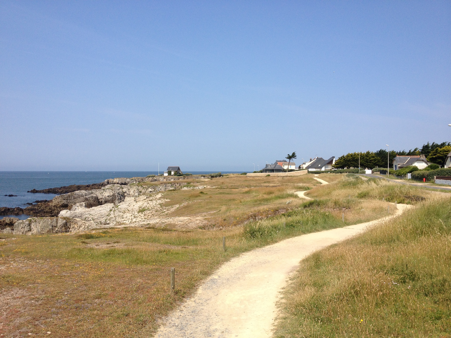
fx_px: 456
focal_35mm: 35
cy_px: 169
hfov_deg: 52.6
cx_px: 226
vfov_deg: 40.7
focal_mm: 4.28
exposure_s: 1/2123
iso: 50
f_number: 2.4
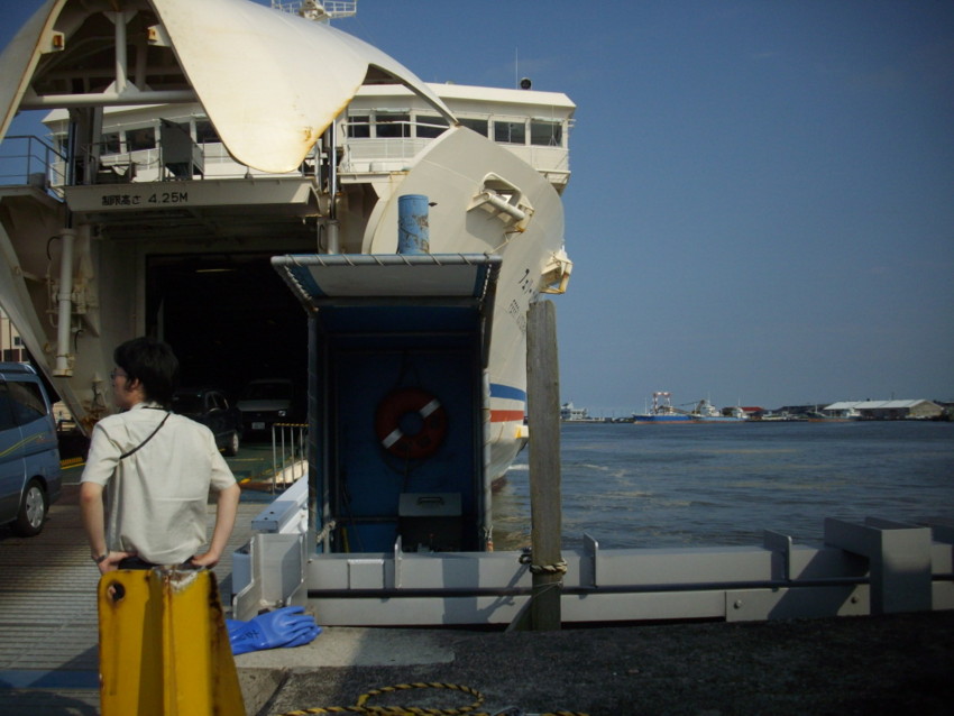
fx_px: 1020
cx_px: 477
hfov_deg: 50.1
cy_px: 358
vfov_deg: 38.7
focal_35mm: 37
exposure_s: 1/640
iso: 80
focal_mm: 6.2
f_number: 5.6
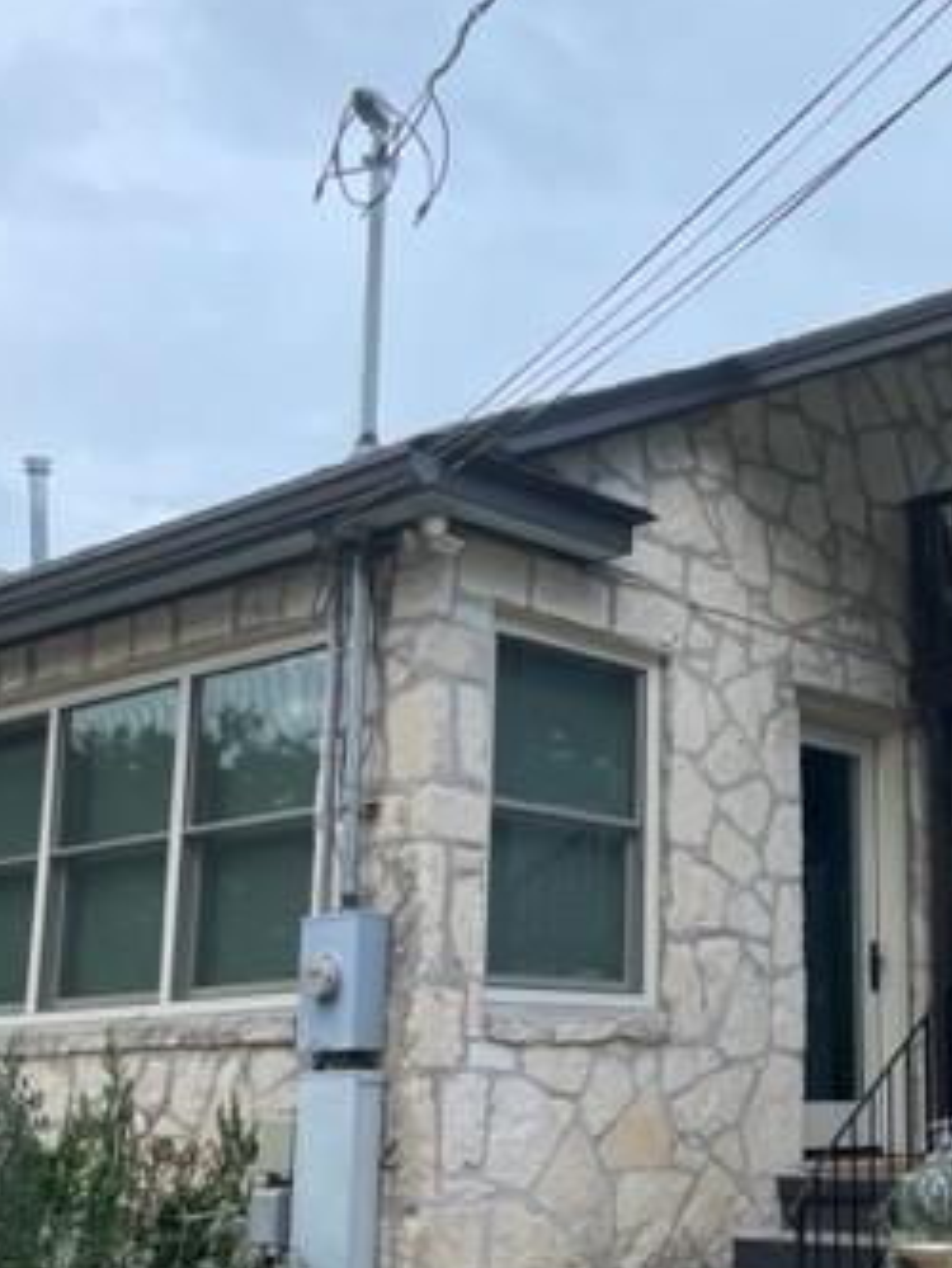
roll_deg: +0.9
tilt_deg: +10.0
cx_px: 830
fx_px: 1832
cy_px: 769
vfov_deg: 38.0
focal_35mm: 50
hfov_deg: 28.2
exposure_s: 1/1531
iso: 32
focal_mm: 4.2
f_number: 1.6
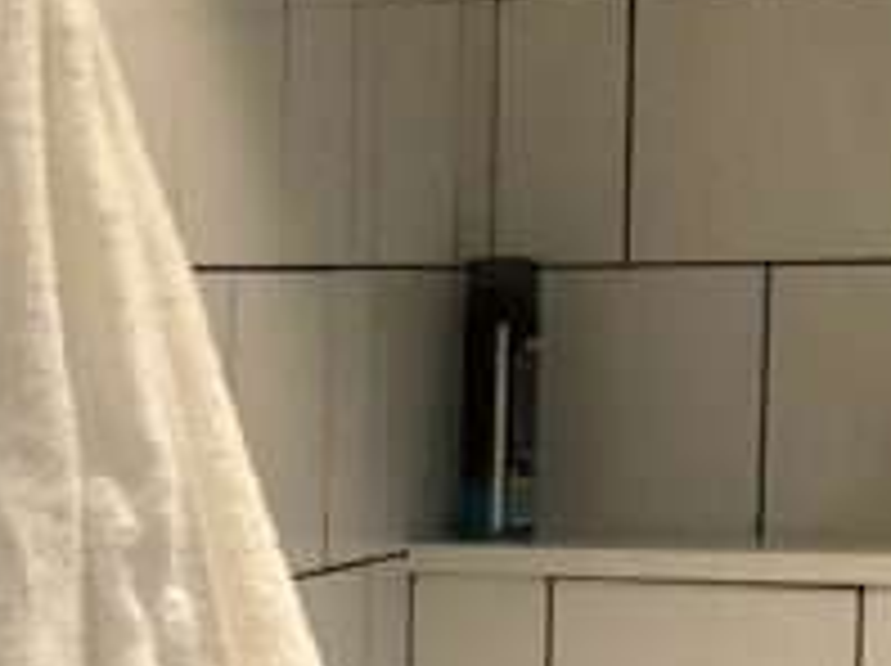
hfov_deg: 12.2
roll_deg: +1.3
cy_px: 765
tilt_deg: -5.5
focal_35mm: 145
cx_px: -837
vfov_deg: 10.1
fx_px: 3728
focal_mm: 4
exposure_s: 1/25
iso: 40
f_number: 1.8
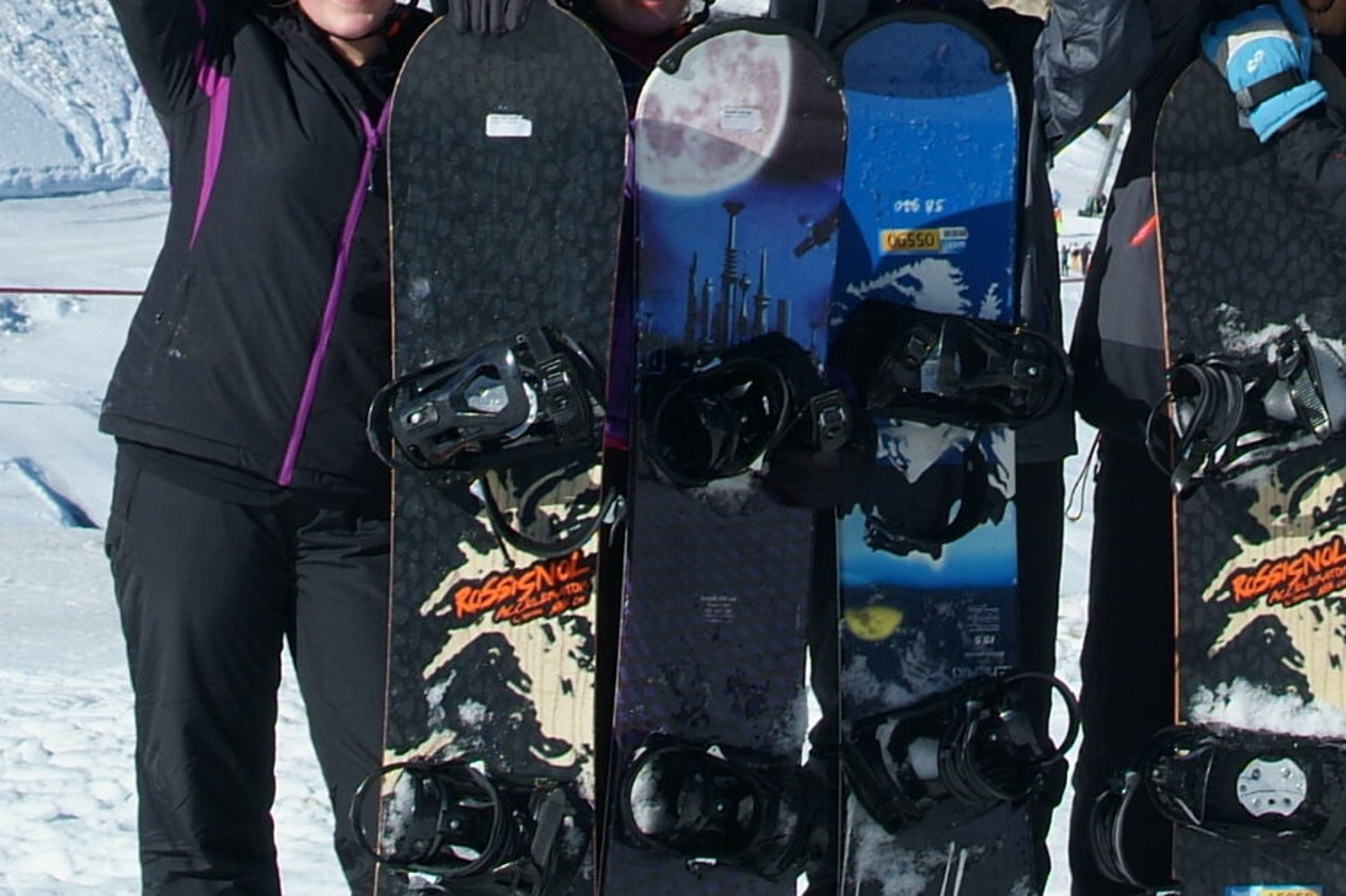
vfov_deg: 9.6
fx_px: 5271
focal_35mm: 141
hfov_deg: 14.3
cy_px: -86
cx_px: 1388
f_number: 9.5
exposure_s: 1/350
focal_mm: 34
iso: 200
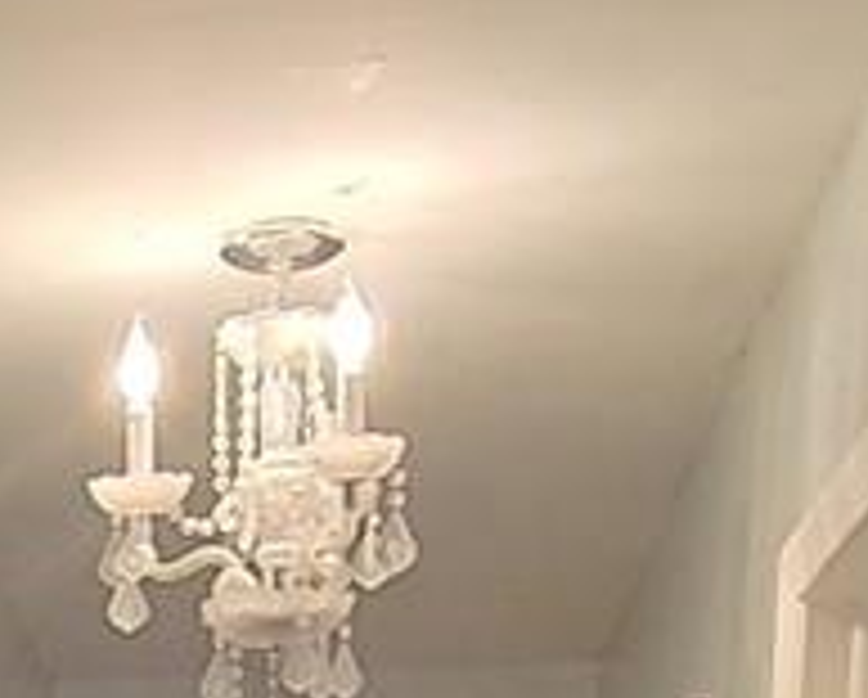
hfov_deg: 17.3
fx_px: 2701
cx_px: -225
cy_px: 1797
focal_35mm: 105
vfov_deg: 11.5
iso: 400
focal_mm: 2.2
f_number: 2.2
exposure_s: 1/30
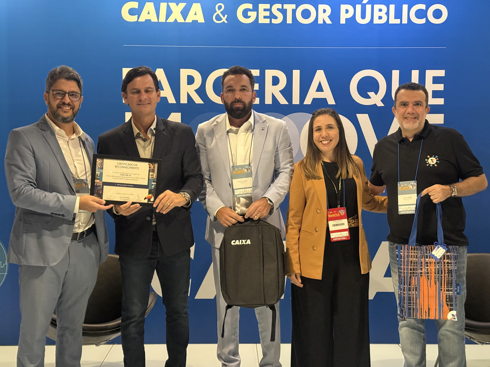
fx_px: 694
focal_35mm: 49
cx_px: 246
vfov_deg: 29.7
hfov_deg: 38.9
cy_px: 186
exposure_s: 1/30
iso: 500
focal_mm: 6.76
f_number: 1.78
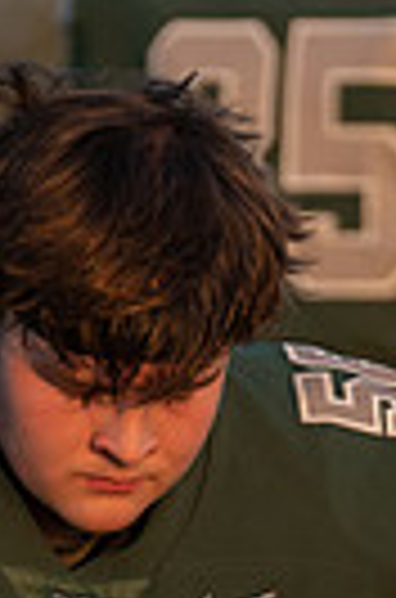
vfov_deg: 2.0
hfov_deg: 1.3
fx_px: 17282
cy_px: 745
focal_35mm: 1042
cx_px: -107
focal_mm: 168
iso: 320
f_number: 2.8
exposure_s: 1/1600
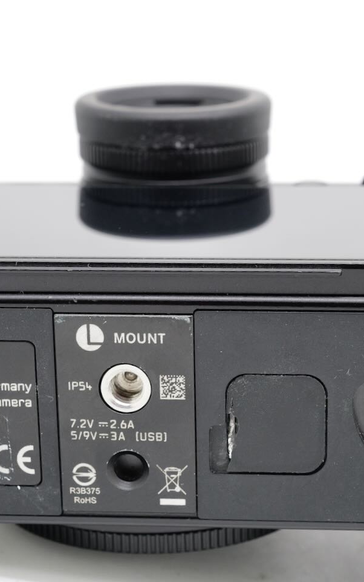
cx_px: 233
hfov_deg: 14.3
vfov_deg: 22.7
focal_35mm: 91
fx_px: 1444
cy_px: 376
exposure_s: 1/60
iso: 800
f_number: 9
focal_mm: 43
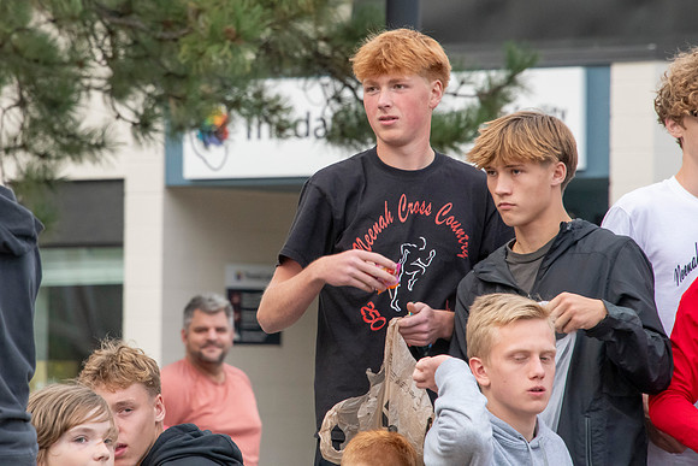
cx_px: 249
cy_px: 166
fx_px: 7480
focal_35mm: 386
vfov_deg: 3.6
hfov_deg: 5.3
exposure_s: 1/320
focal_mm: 300
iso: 3200
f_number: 11
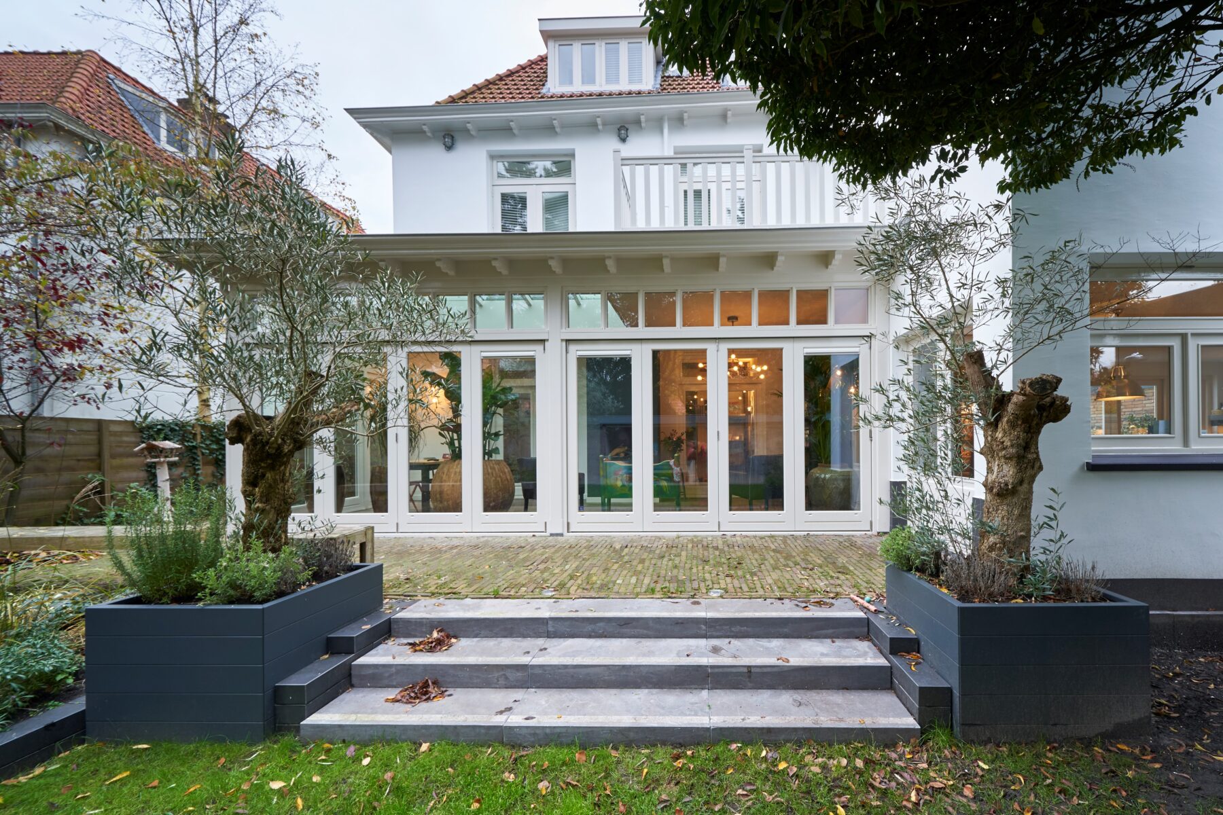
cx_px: 612
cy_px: 408
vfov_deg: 90.0
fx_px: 408
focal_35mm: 12
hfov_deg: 112.6
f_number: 8
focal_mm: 12
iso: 100
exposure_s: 1/2.5
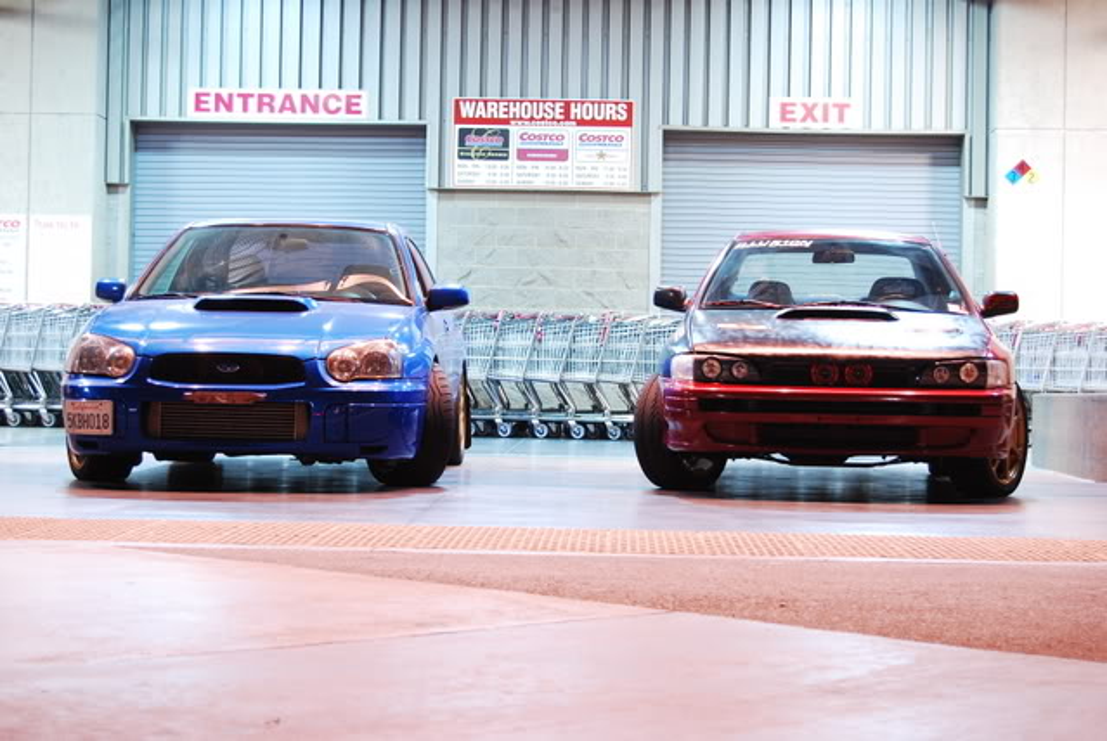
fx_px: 2217
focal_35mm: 72
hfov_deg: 28.0
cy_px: 370
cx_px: 554
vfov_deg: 19.0
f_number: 5.6
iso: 100
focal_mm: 48
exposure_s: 8
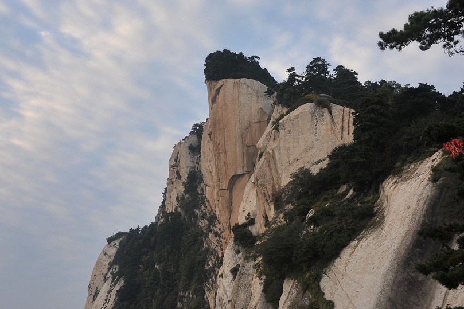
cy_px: 154
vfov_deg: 28.1
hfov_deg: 41.1
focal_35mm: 48
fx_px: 619
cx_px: 232
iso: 400
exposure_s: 1/80
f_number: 14
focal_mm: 48
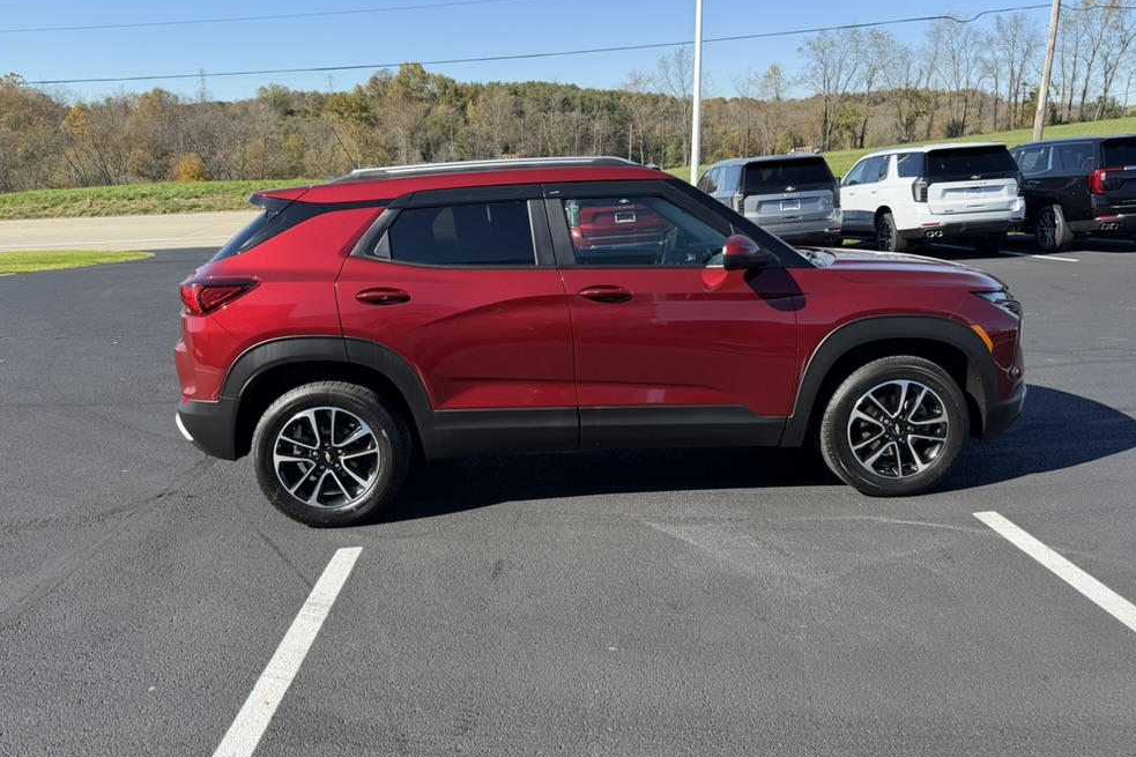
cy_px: 337
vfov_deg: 49.4
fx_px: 820
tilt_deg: -13.4
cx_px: 582
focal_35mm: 26
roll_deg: +1.9
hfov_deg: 69.4
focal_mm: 6.76
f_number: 1.78
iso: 80
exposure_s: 1/2169
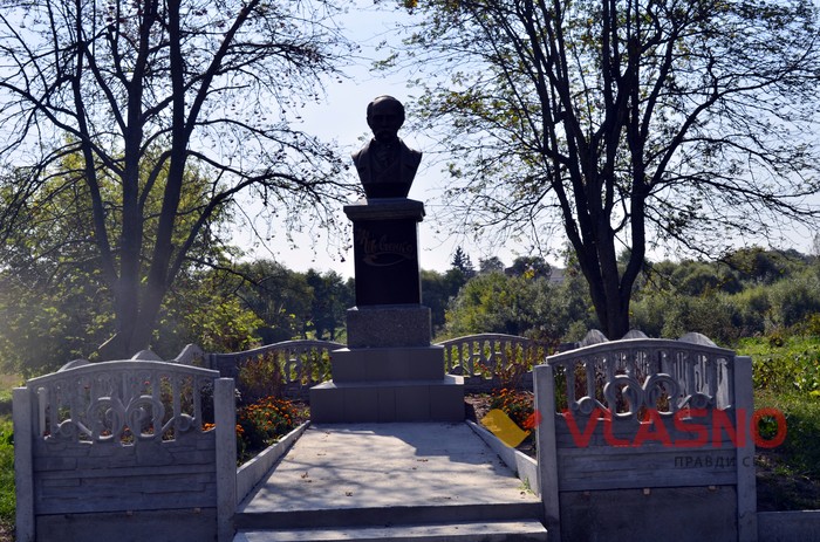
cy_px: 271
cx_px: 410
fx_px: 1193
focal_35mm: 52
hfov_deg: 37.9
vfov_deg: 25.6
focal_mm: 35
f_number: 11
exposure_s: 1/160
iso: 100
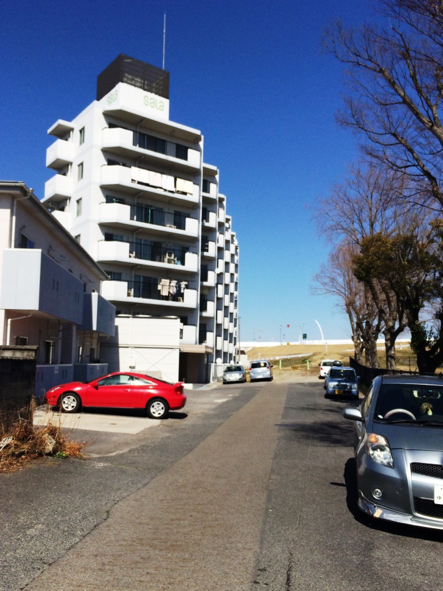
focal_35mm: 32
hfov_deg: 44.1
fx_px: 546
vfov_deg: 56.8
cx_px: 210
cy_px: 302
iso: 32
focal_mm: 4.12
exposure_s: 1/4566
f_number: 2.2
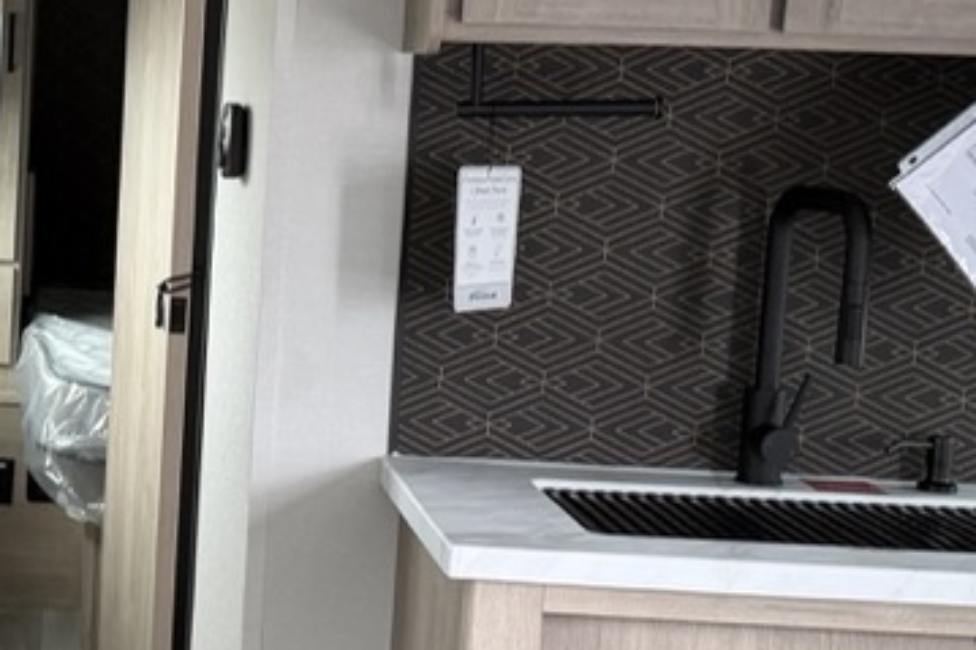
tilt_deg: -5.4
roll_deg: -0.6
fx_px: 2412
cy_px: 340
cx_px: -52
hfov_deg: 21.9
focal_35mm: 89
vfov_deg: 15.3
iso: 200
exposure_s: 1/102
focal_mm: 6.76
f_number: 1.78
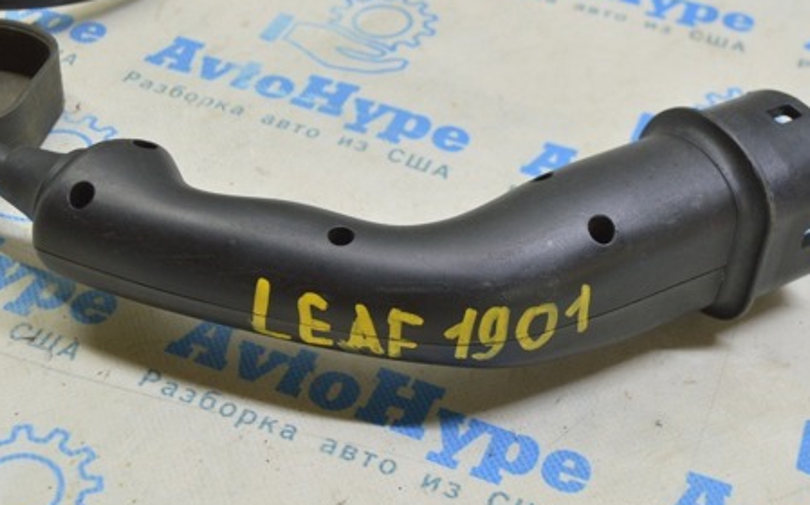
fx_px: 1346
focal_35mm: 61
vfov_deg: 21.2
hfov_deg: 33.5
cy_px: 217
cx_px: 395
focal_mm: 28
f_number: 5.6
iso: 400
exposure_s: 1/20
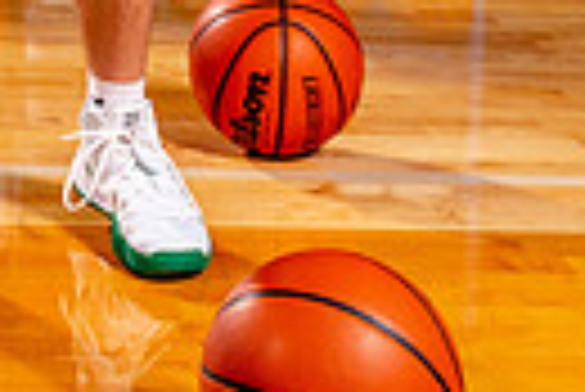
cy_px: -550
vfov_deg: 9.1
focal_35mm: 135
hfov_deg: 14.8
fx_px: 2196
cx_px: -47
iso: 100
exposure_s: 1/125
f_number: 5.6
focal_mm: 39
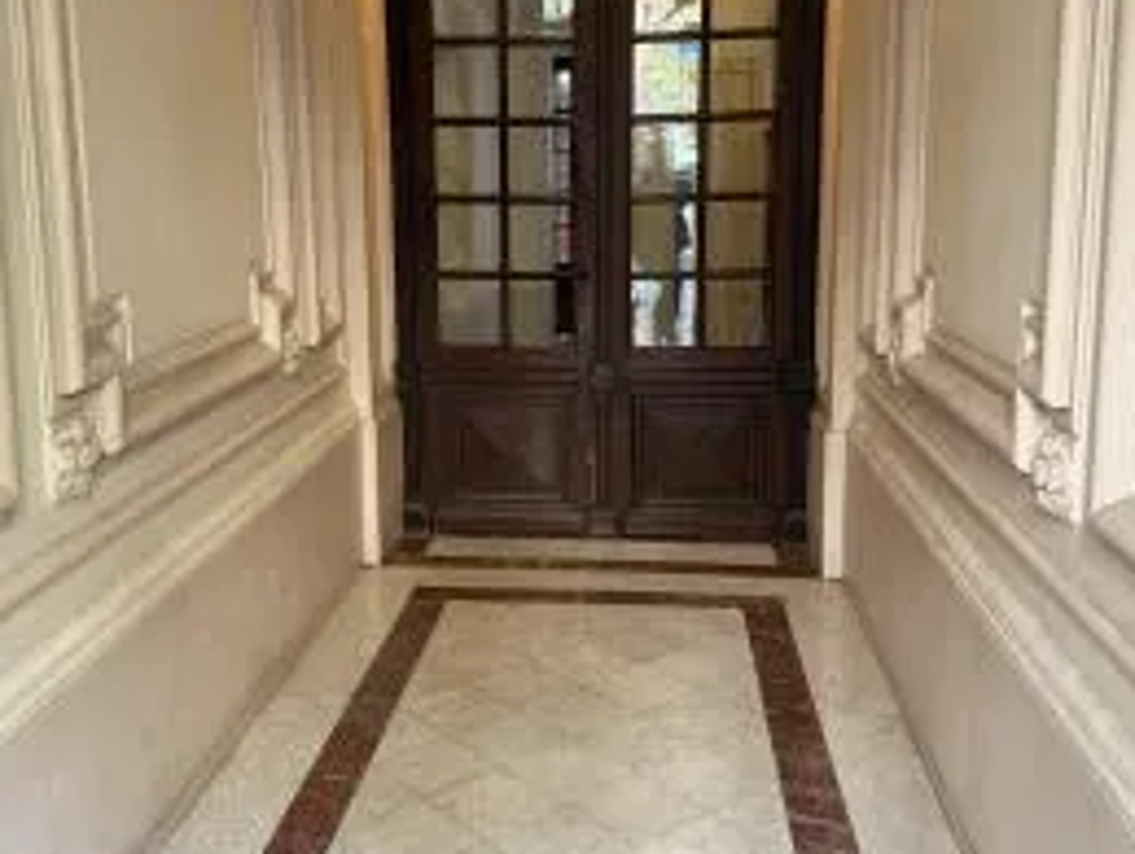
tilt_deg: -9.2
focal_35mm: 37
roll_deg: +0.0
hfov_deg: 50.0
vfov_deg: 38.7
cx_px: 517
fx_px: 1215
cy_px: 359
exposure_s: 1/60
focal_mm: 6.76
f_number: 1.78
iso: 250
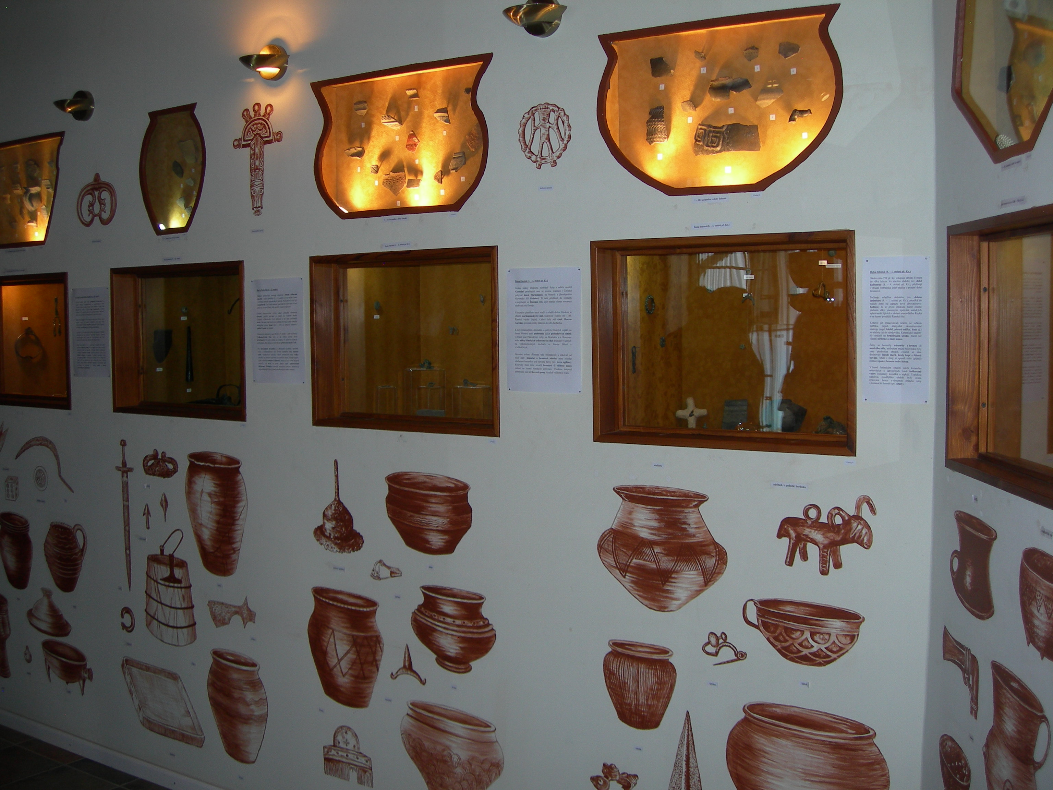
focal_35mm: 38
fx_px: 1156
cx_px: 526
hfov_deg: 49.0
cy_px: 395
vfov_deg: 37.7
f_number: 2.8
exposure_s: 1/60.1
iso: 50
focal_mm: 7.8
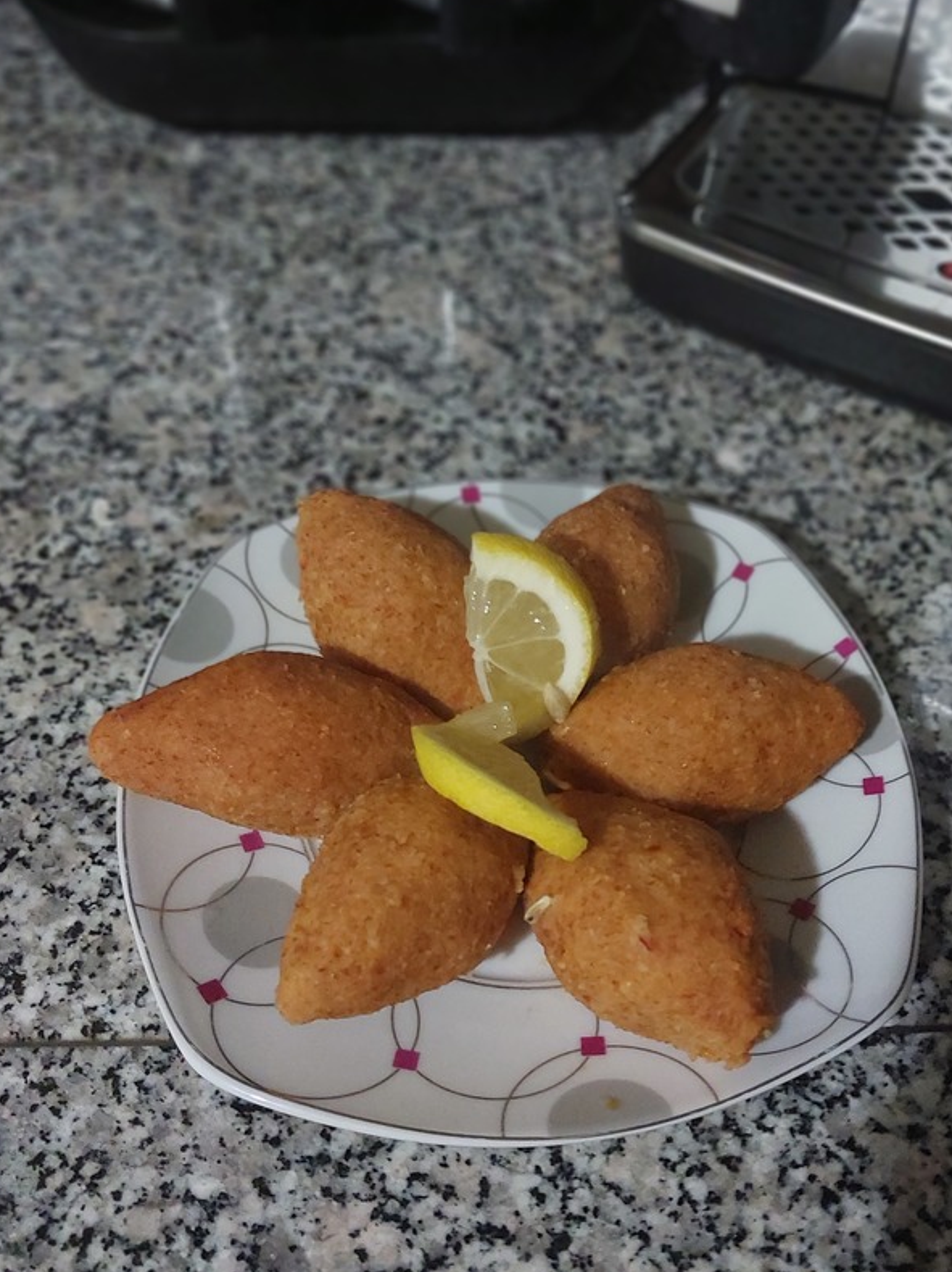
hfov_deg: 40.6
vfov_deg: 52.6
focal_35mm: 35
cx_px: 536
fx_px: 1284
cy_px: 695
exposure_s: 1/17
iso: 640
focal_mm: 4.6
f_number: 1.8
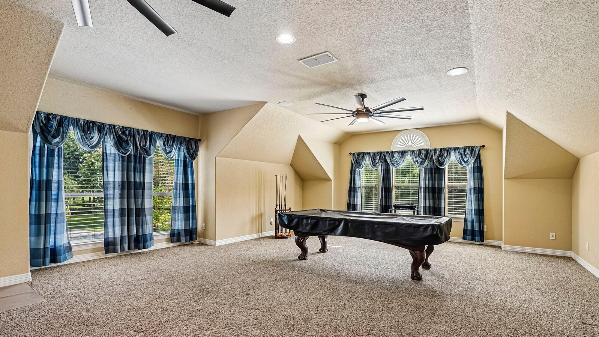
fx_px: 270
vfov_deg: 63.6
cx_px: 300
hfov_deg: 95.9
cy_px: 193
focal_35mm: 17
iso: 400
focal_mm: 16
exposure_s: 1/20
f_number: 8
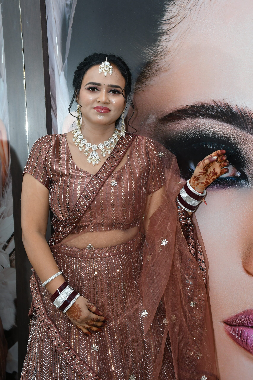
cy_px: 190
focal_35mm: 57
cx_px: 126
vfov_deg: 35.1
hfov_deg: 23.8
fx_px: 601
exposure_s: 1/125
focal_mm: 38
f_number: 9
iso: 640
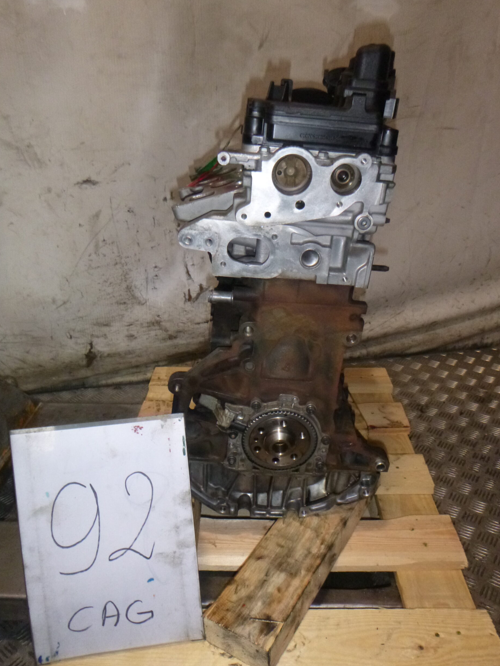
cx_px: 253
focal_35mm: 26
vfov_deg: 67.3
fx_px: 501
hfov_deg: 53.1
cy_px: 339
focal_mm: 4.5
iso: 400
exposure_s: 1/125
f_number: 3.9
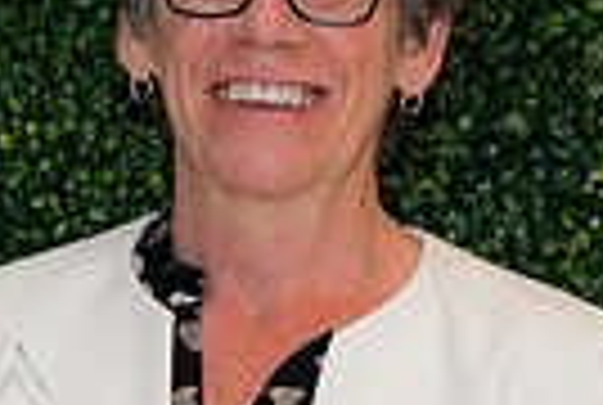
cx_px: 284
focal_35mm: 324
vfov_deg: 4.3
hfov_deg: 6.3
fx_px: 5439
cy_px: 466
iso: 400
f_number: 5
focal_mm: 75
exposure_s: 1/160
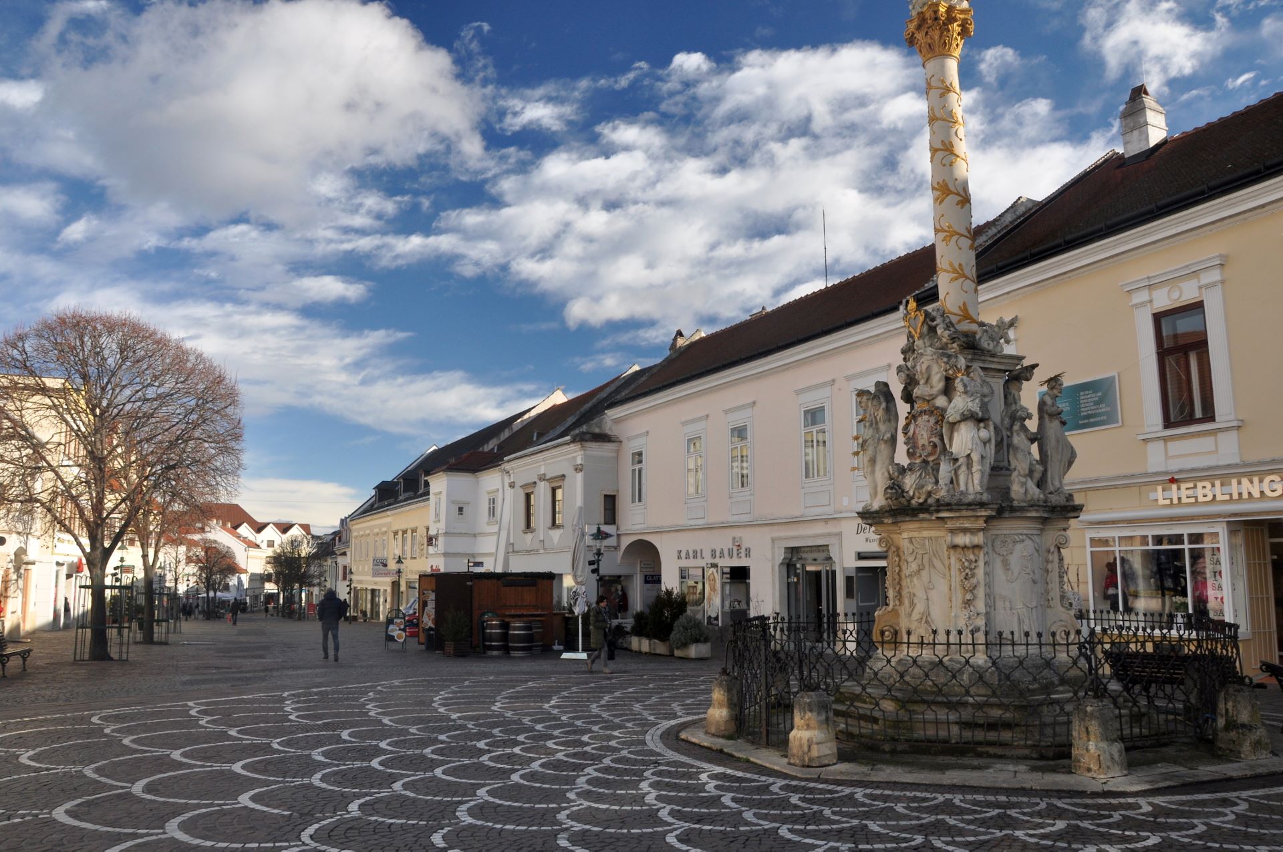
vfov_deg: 47.8
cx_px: 642
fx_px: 961
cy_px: 426
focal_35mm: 27
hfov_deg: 67.4
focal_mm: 18
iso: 400
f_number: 11
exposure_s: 1/125
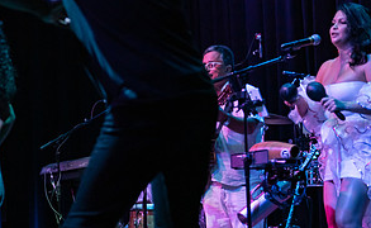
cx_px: 41
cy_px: 180
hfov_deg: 19.7
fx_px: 1047
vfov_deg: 12.4
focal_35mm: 104
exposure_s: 1/250
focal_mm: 40
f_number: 2.8
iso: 2000
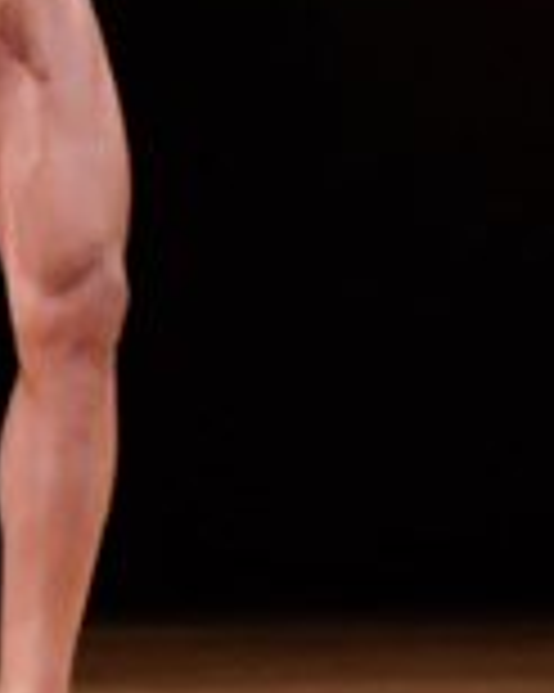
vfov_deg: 1.9
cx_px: -291
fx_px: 20988
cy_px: -54
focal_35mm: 1023
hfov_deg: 1.5
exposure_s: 1/400
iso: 4000
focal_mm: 145
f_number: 5.6
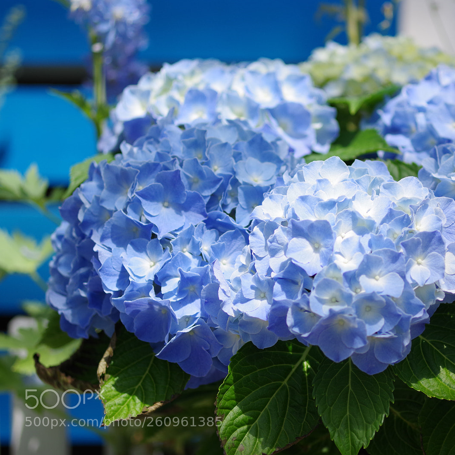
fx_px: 1428
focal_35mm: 96
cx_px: 341
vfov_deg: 18.1
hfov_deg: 18.0
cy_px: 227
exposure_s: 1/1250
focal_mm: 50
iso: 200
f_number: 2.8
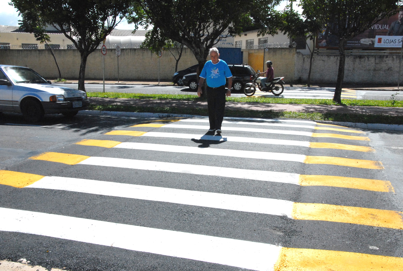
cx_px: 202
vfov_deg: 37.0
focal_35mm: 36
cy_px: 136
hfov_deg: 53.0
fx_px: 404
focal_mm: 24
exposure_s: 1/800
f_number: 14
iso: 800
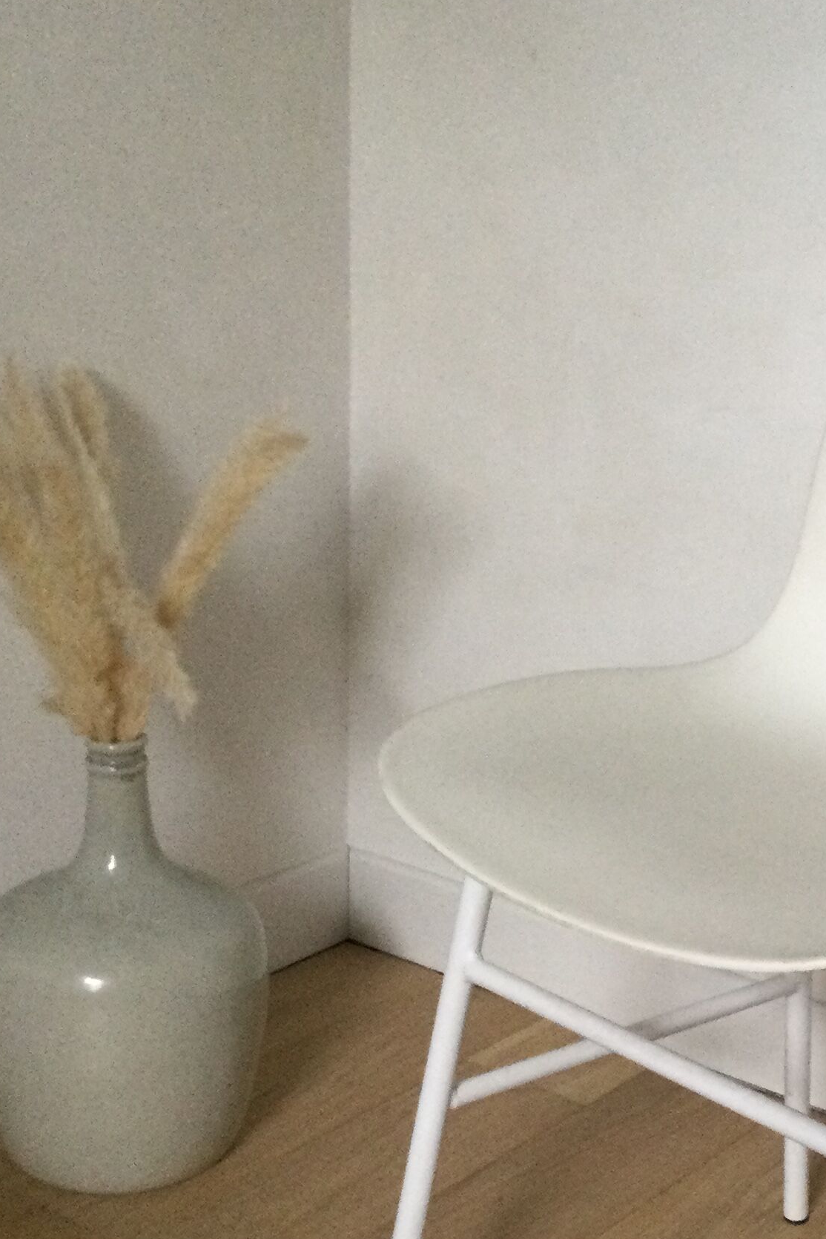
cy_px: 798
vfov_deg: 31.7
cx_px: 756
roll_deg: -3.8
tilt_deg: -17.5
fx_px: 2167
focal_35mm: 63
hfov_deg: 21.1
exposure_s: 1/33
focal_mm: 3.3
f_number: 2.4
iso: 160
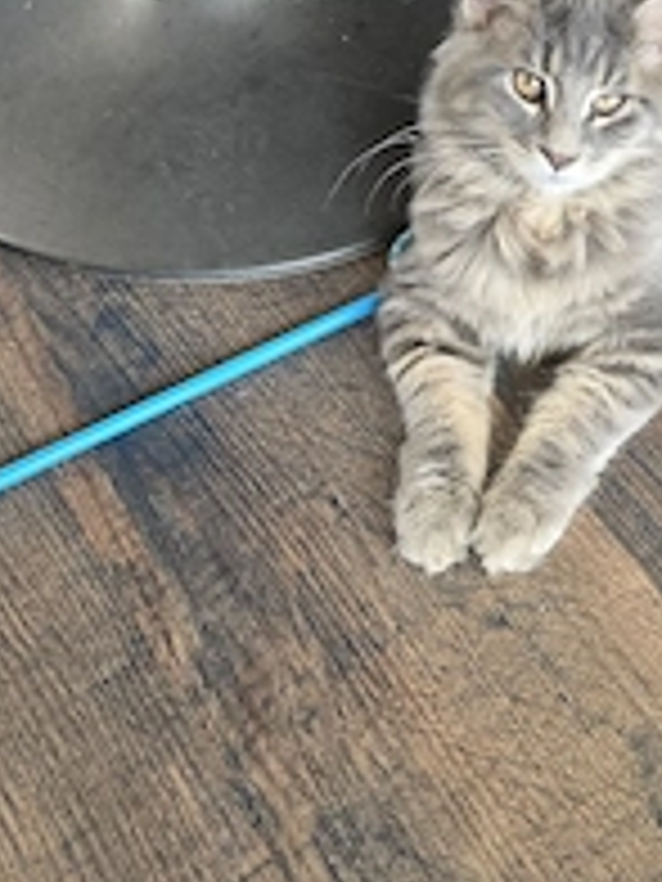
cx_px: 513
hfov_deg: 30.3
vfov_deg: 40.4
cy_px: 441
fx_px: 1198
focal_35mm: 47
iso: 160
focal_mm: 6.5
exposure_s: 1/101
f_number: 1.4
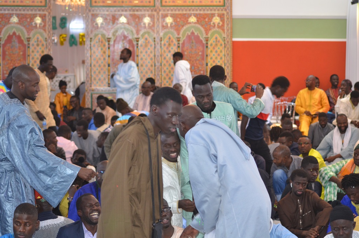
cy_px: 119
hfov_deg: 19.5
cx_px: 180
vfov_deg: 13.0
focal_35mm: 105
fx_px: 1045
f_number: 4
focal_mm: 70
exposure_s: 1/60
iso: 800
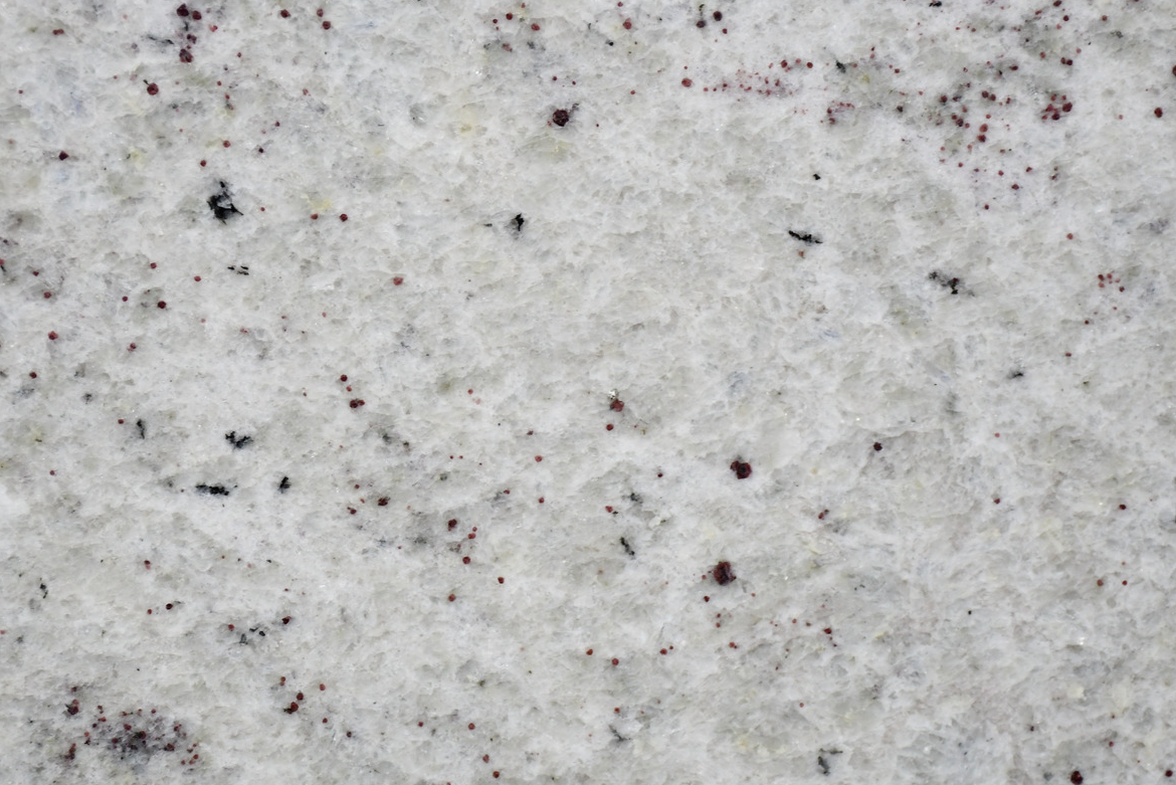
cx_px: 576
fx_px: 3987
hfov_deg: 16.8
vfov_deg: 11.2
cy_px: 365
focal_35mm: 122
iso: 1000
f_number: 5
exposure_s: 1/250
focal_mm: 56
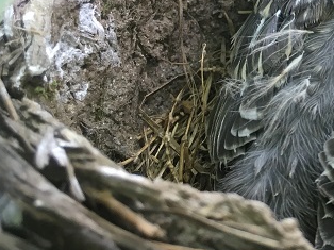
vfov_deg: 19.4
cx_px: 394
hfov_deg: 24.1
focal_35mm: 74
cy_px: 16
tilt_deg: -37.5
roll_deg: -0.4
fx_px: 713
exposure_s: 1/30
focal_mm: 4.15
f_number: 2.2
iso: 50
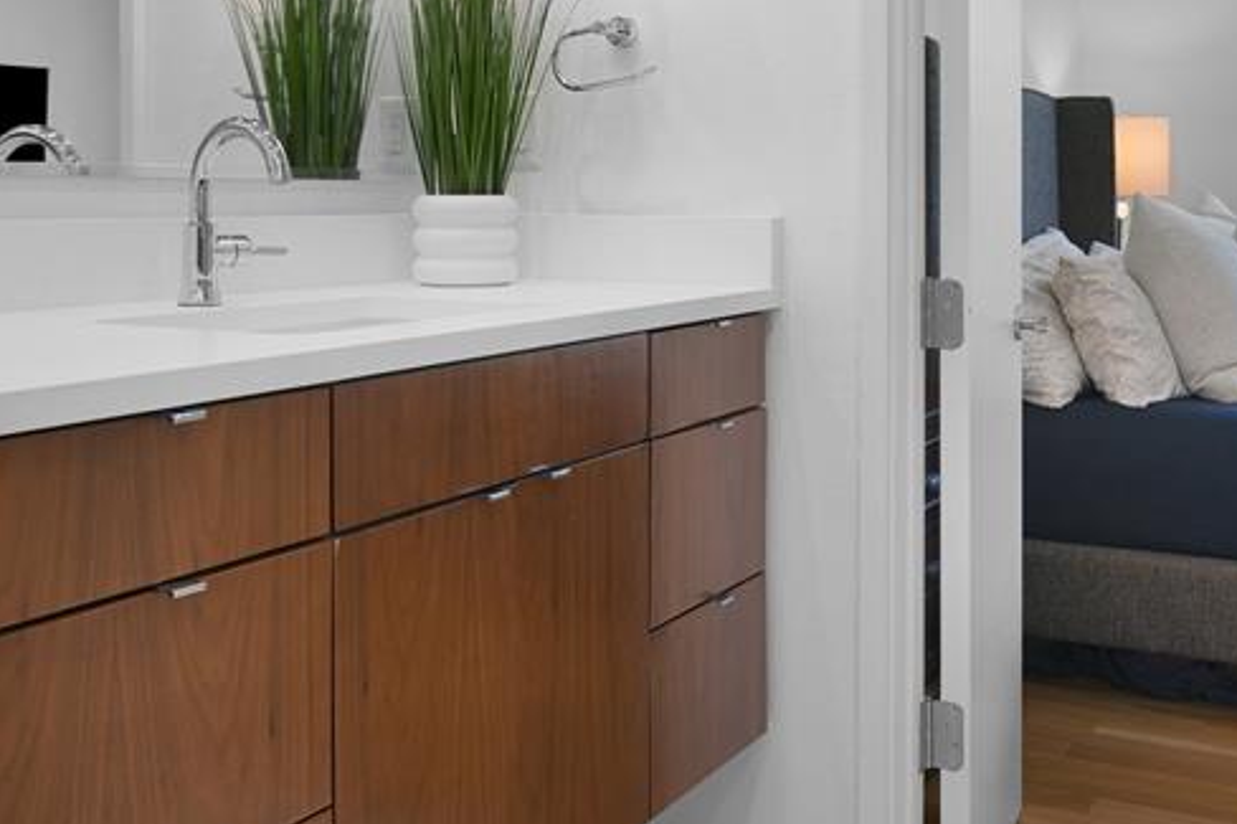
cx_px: 705
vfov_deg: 31.6
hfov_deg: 46.3
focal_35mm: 42
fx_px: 1443
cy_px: 270
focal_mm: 20
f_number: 5
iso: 320
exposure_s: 1/30
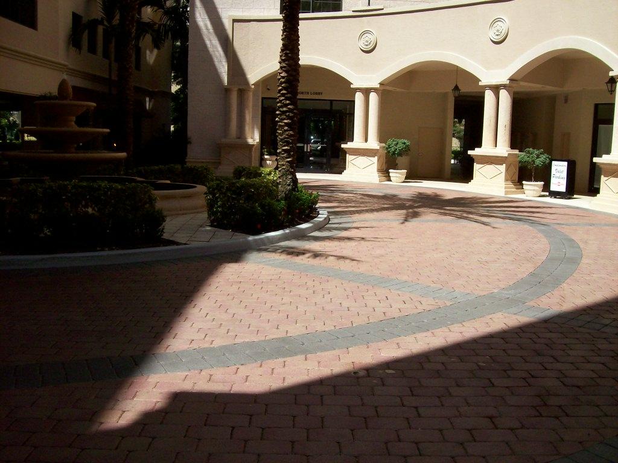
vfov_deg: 39.7
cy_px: 232
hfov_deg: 51.4
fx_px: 643
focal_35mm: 36
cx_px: 309
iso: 80
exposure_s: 1/643
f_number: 4.8
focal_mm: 6
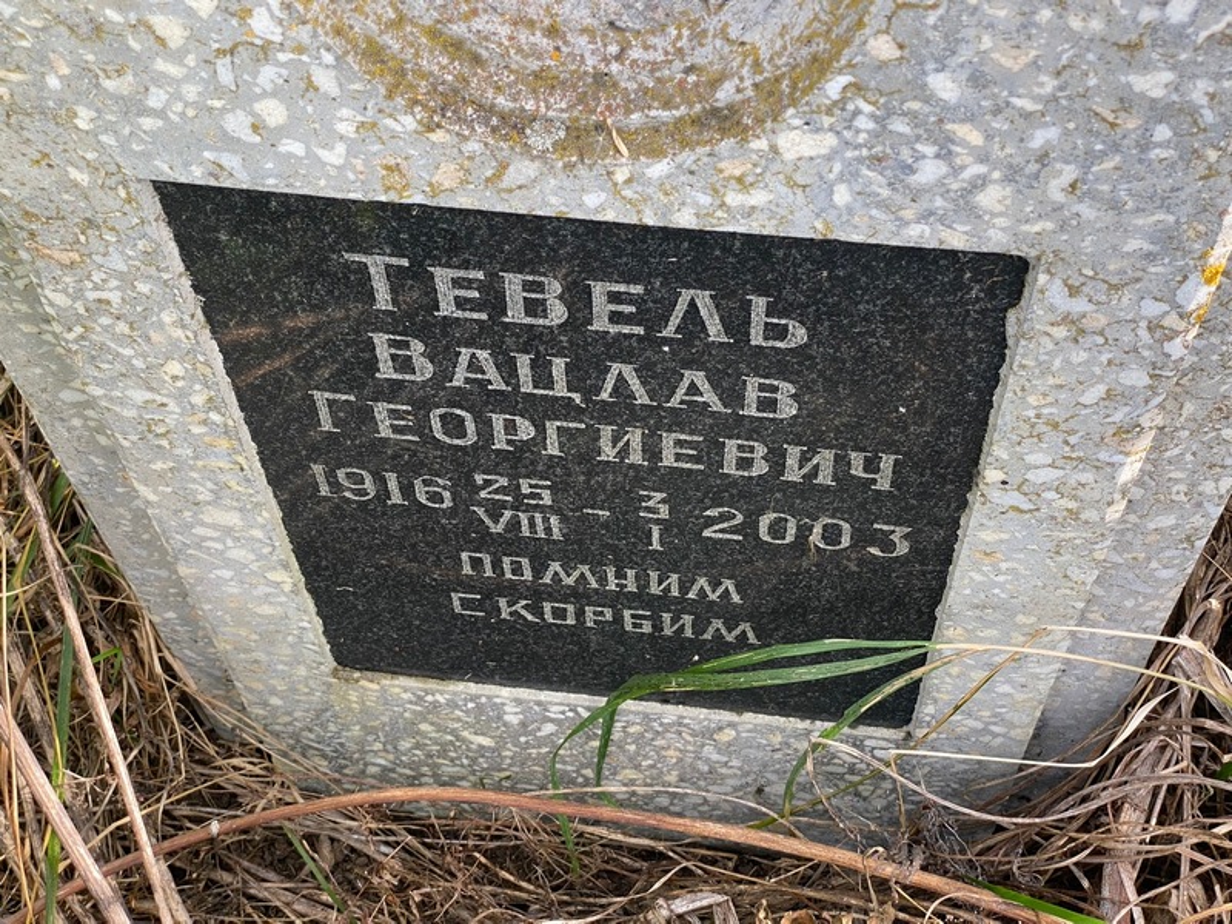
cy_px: 462
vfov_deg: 28.0
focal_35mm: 52
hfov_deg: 36.8
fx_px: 1851
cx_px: 616
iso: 20
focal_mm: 6
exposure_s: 1/124
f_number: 2
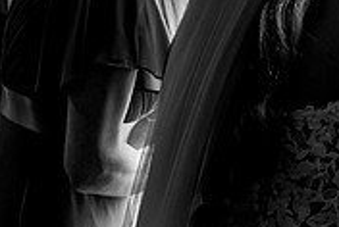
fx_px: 1056
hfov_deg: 17.7
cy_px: -101
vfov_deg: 11.8
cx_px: 364
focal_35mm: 112
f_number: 2.8
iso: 800
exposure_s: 1/3200
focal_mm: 28
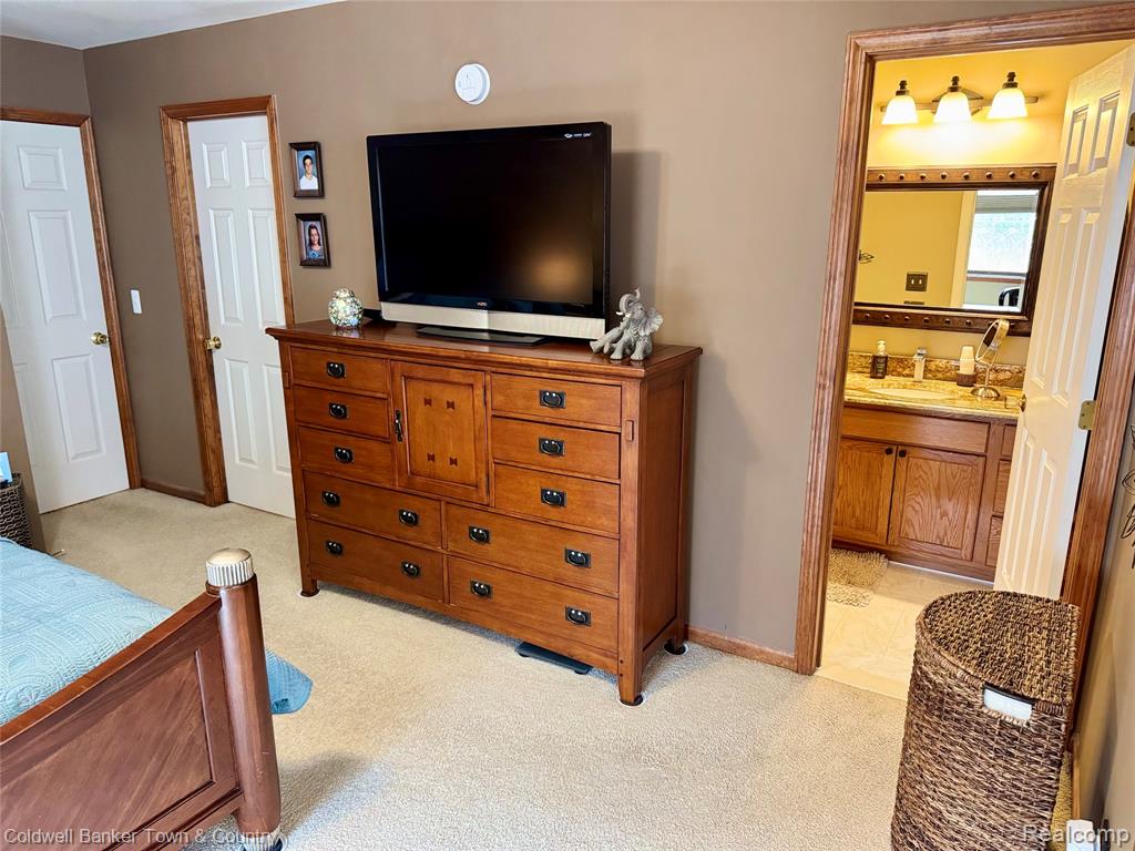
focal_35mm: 24
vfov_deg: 56.8
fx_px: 787
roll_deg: -0.4
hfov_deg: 71.6
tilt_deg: -15.2
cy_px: 426
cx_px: 568
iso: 400
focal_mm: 6.76
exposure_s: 1/60
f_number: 1.78
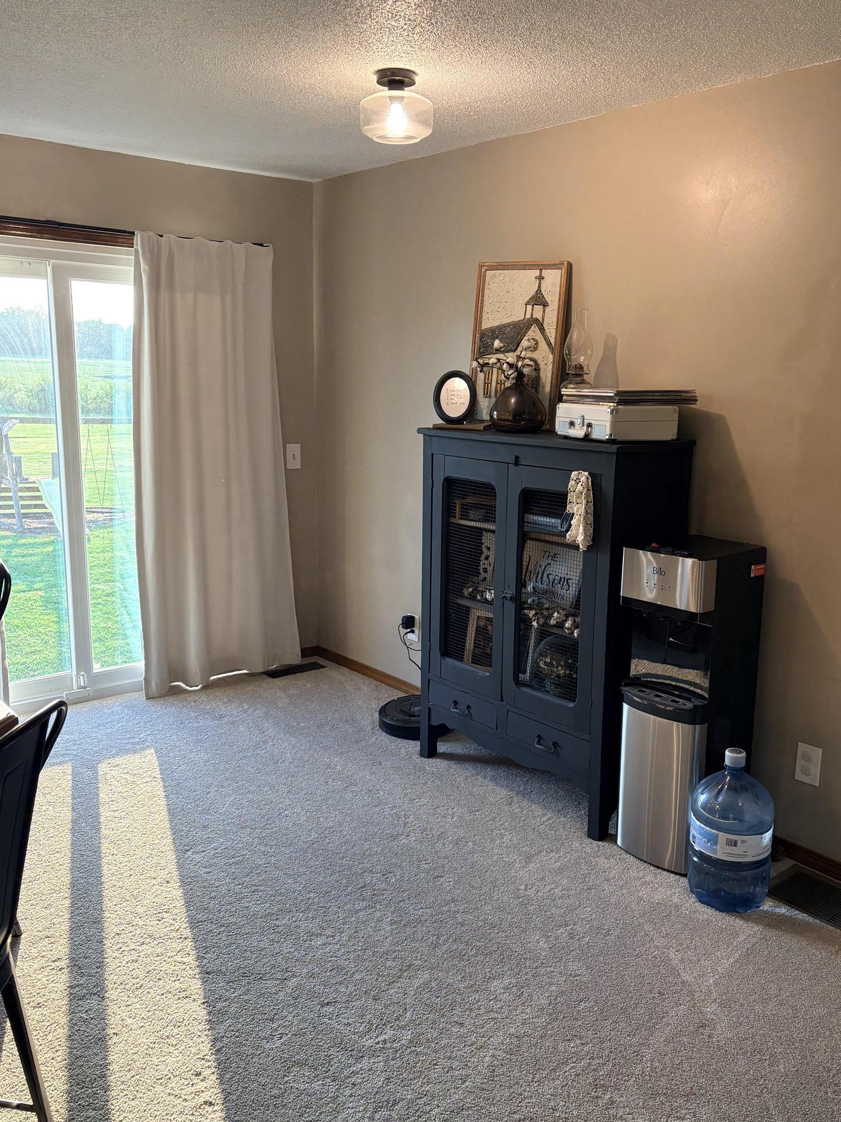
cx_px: 446
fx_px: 972
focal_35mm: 30
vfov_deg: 60.0
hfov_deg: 46.8
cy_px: 555
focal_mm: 5.96
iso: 160
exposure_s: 1/120
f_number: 1.6
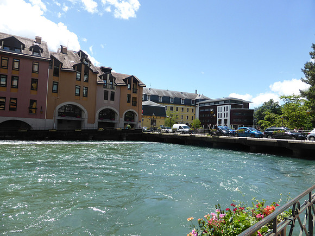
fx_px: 227
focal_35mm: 25
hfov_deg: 69.4
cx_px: 158
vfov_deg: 54.9
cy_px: 118
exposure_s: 1/1000
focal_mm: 4.3
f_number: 3.3
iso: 100
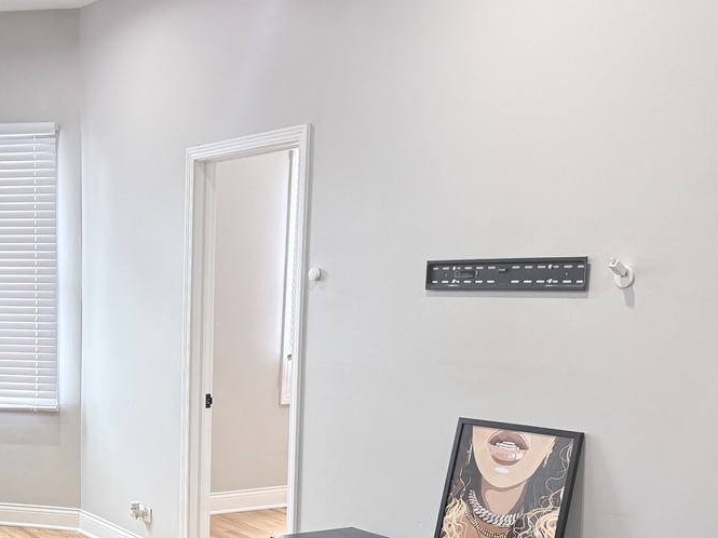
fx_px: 1078
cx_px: 119
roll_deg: -0.2
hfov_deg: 35.4
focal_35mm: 52
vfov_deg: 27.1
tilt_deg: -9.9
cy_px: 482
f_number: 1.78
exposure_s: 1/120
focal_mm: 6.76
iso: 160
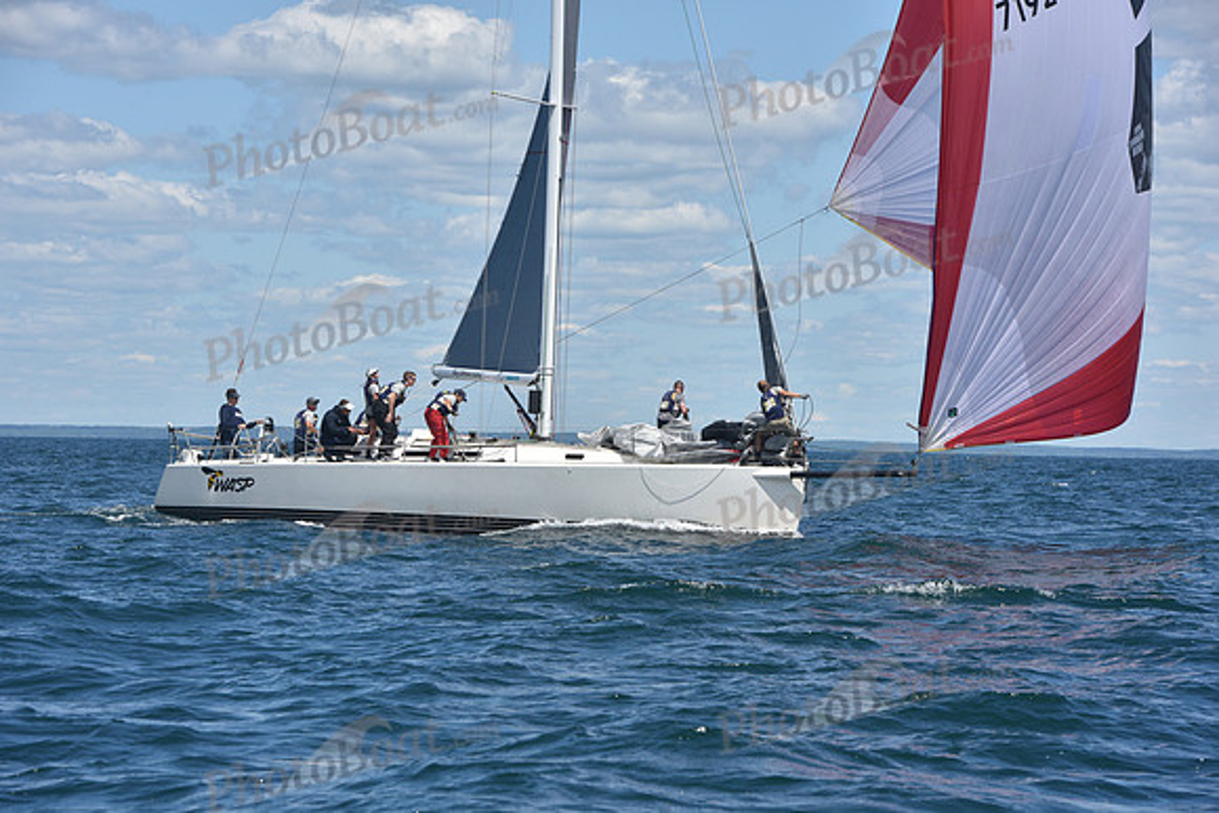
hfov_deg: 12.8
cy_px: 406
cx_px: 610
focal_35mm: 160
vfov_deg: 8.6
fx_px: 5419
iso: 250
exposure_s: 1/800
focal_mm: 160
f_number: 11
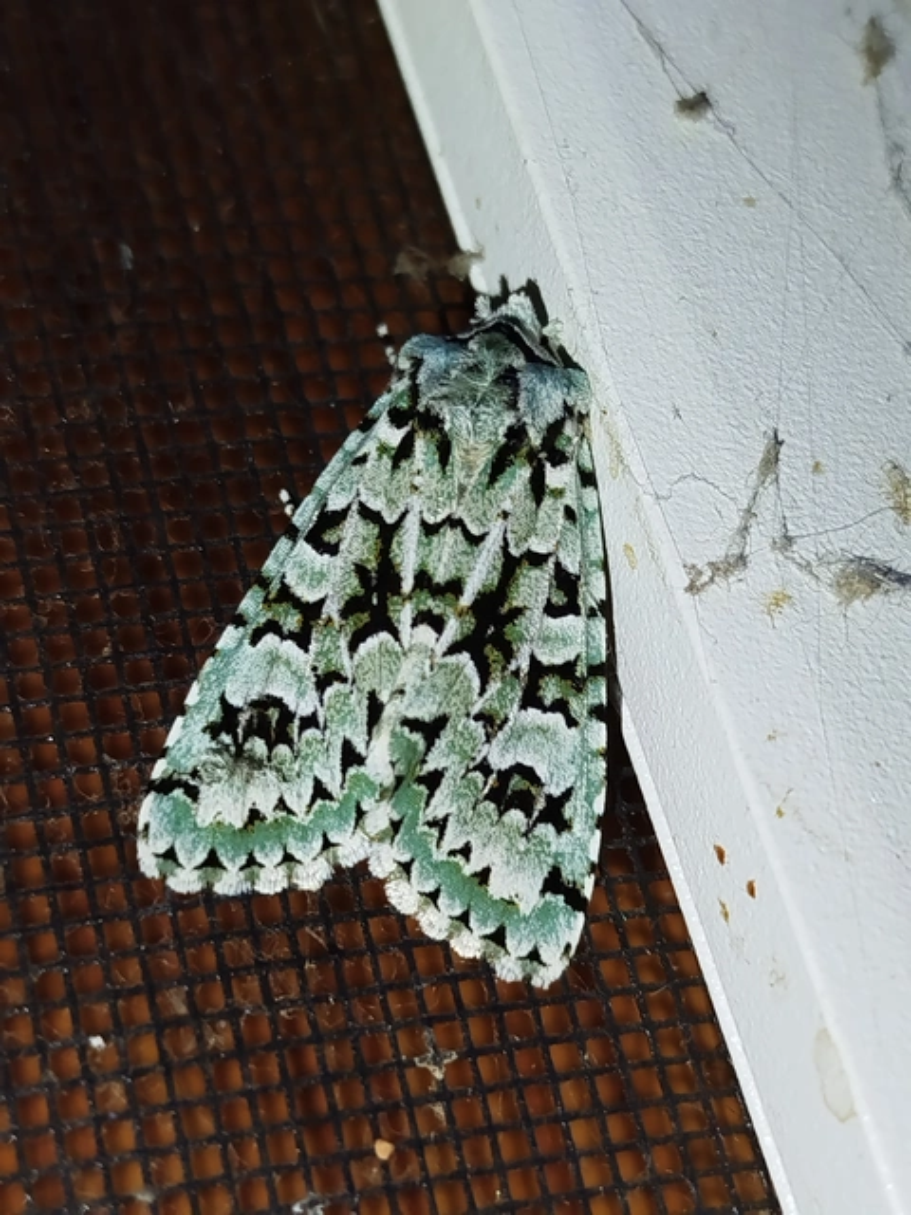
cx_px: 456
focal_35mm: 67
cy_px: 608
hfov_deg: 21.9
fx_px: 2351
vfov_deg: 29.0
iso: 80
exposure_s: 1/50
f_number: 1.7
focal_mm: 5.31
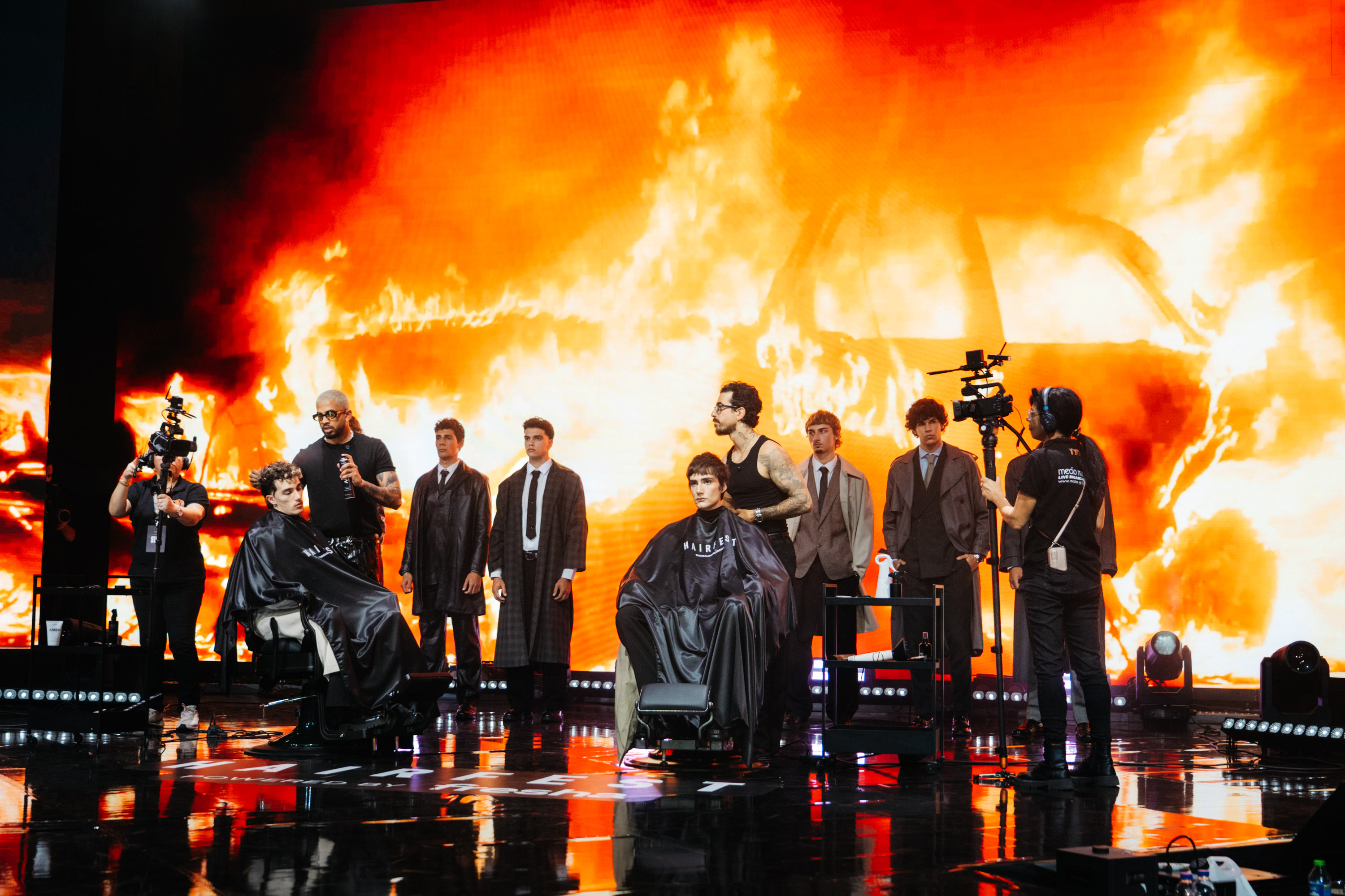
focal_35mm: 47
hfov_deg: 41.7
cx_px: 677
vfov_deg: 28.5
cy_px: 445
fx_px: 1767
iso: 1600
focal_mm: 47
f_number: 4
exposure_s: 1/200
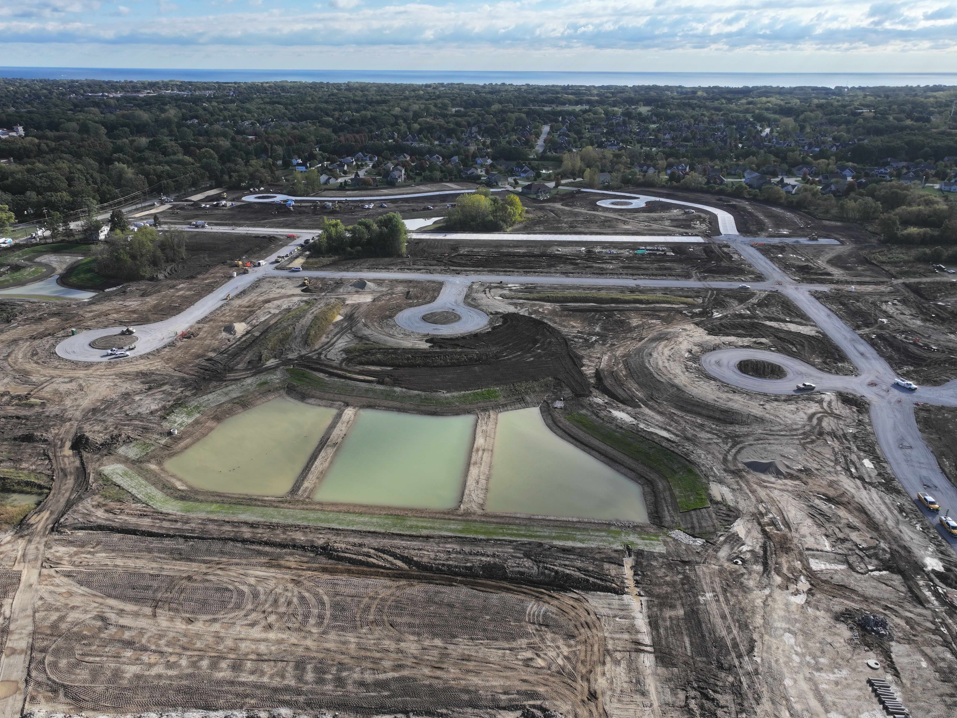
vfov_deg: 54.9
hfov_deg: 69.4
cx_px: 463
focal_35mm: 25
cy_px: 365
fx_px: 691
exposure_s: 1/2000
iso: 170
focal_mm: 12.29
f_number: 2.8
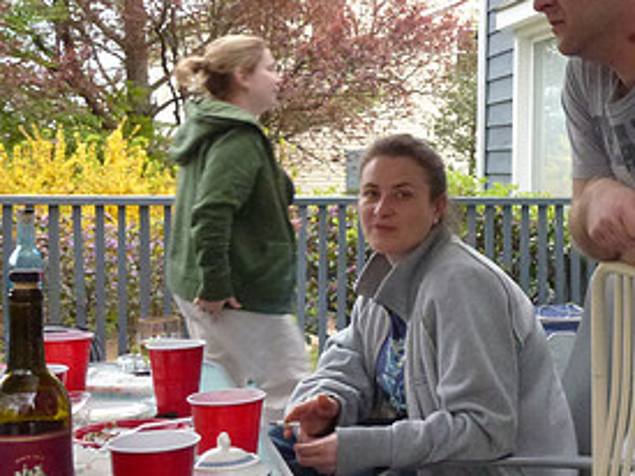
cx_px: 623
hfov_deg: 30.6
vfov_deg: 24.7
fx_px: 1082
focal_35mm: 59
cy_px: 172
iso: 400
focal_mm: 5
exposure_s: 1/60
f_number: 3.5
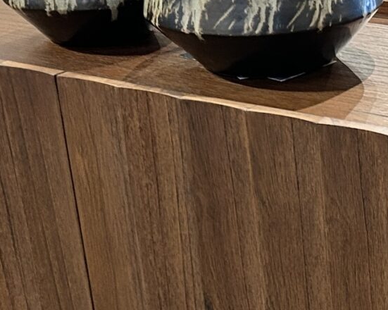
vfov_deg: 12.7
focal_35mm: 118
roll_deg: +1.4
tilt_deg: -28.9
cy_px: 366
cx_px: 416
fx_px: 1354
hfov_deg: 15.9
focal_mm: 5.7
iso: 320
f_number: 1.5
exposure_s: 1/60
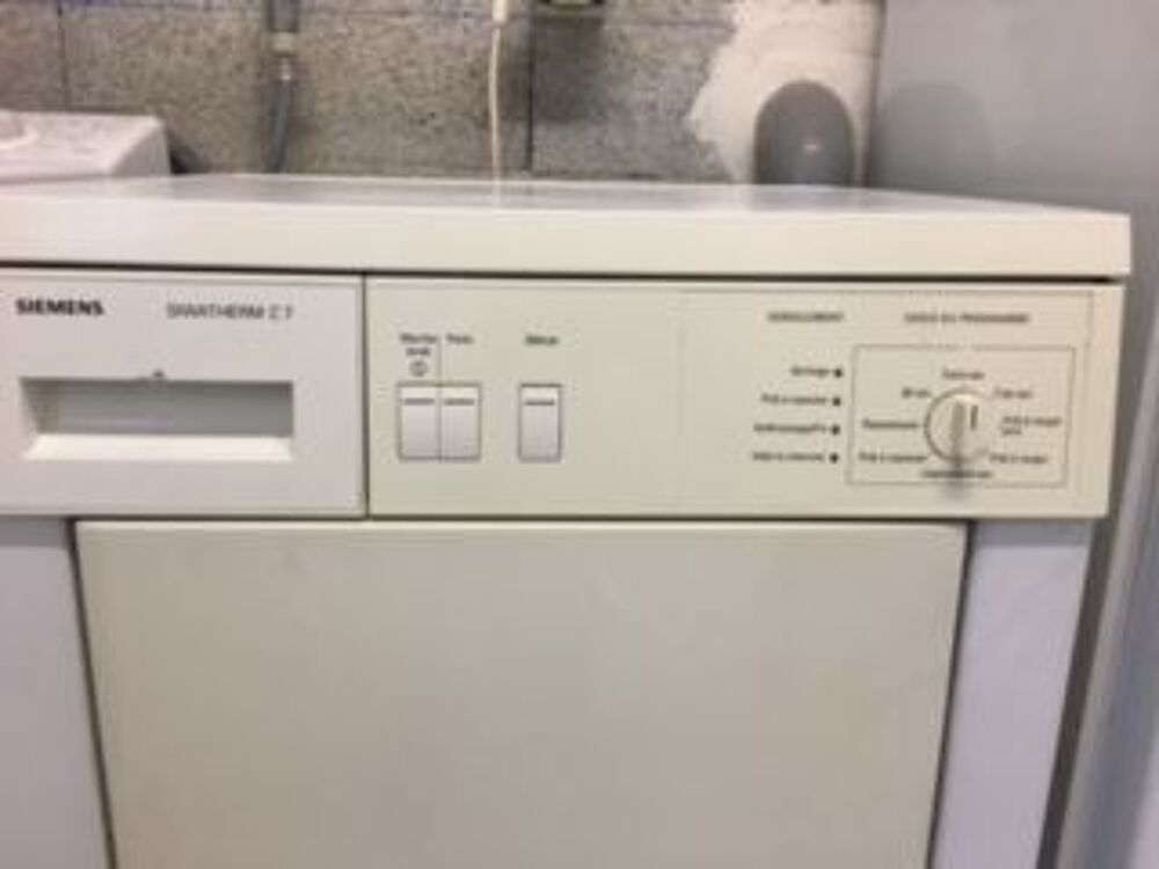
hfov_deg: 61.7
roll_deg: -0.9
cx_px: 580
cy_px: 434
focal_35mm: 29
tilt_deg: -14.3
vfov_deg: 48.2
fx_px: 971
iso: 125
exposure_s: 1/33
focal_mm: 4.15
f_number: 2.2
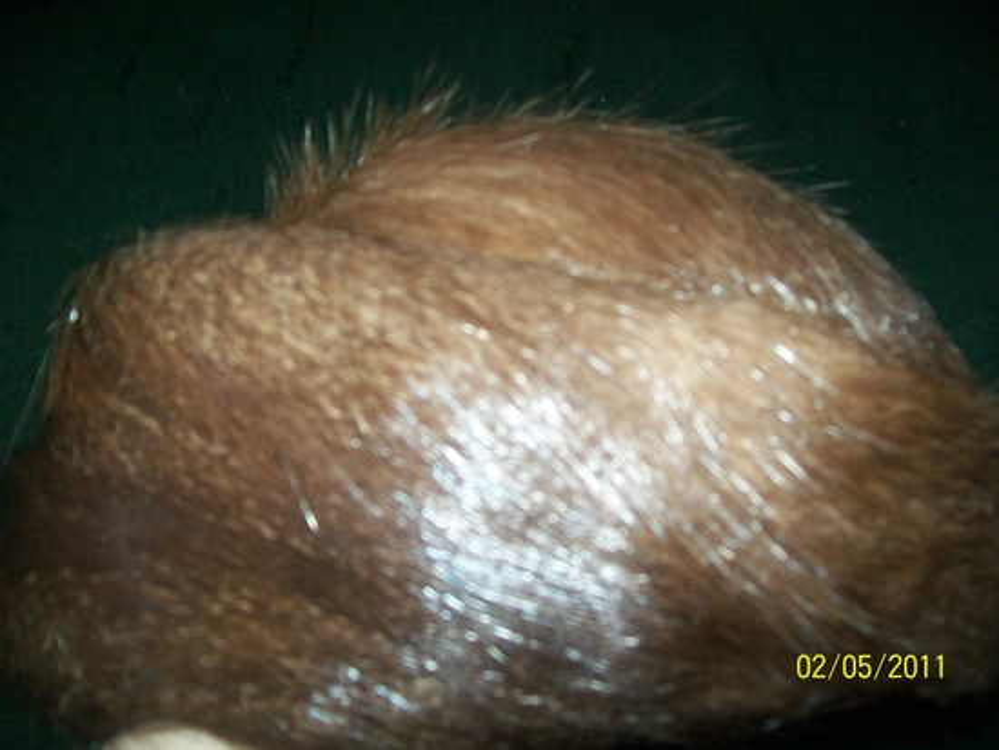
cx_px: 500
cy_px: 375
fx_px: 982
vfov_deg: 41.8
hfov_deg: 53.9
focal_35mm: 34
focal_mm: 6.1
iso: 160
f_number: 2.7
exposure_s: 1/60
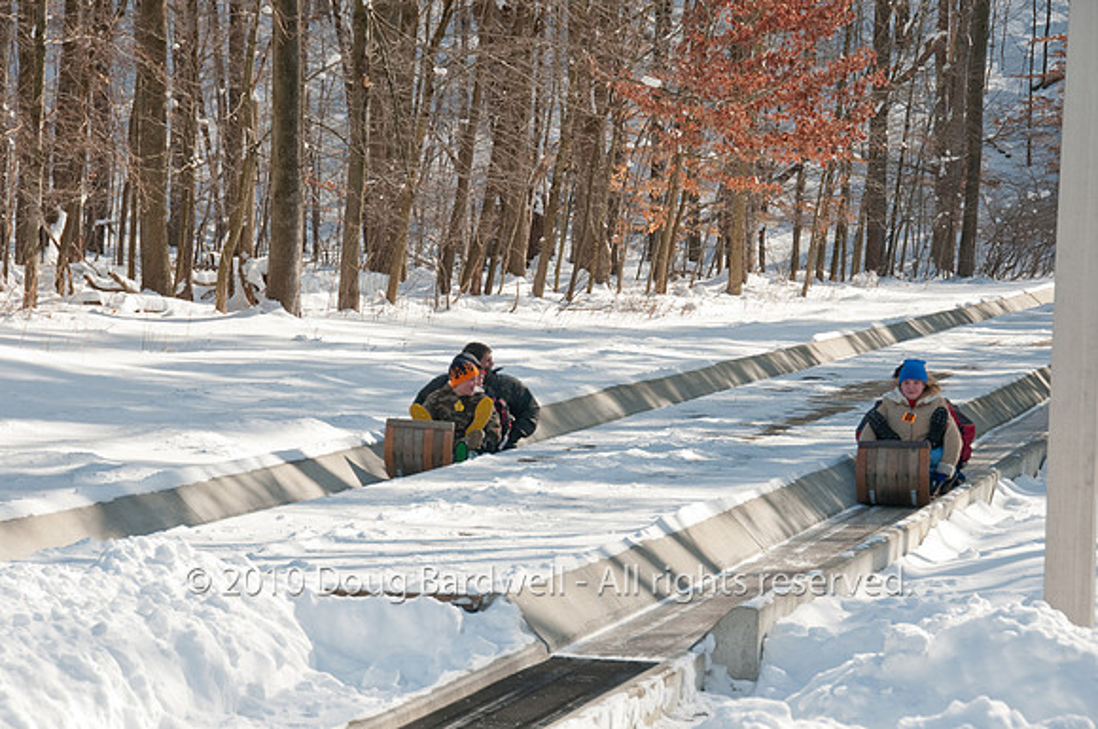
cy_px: 364
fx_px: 4340
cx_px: 549
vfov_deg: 9.6
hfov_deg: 14.4
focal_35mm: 142
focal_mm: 95
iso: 200
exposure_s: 1/250
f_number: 8
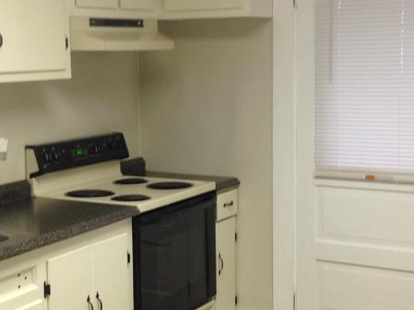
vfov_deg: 18.9
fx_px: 932
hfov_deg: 25.0
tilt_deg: -7.4
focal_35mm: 78
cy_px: 159
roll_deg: +0.2
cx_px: 183
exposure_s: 1/20
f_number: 2.4
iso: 50
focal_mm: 4.28
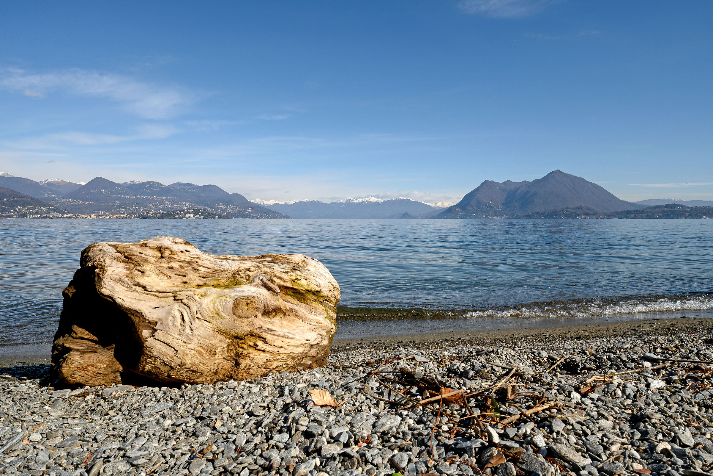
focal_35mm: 21
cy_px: 238
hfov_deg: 81.2
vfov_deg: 59.5
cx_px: 356
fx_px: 416
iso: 100
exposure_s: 1/160
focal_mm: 14
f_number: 11
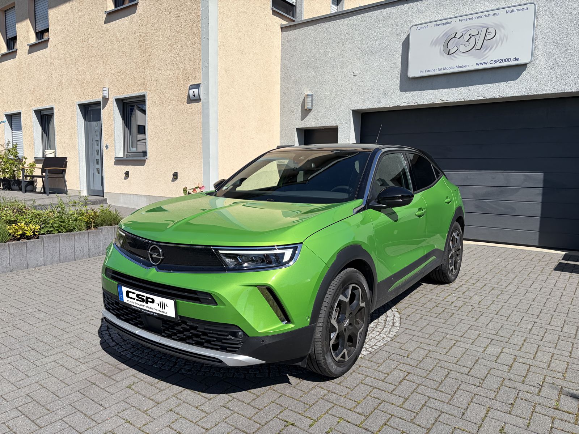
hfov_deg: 67.3
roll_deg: -0.9
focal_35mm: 26
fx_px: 435
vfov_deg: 53.1
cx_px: 290
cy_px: 217
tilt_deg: -6.4
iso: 64
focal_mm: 5.96
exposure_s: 1/4065
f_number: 1.6
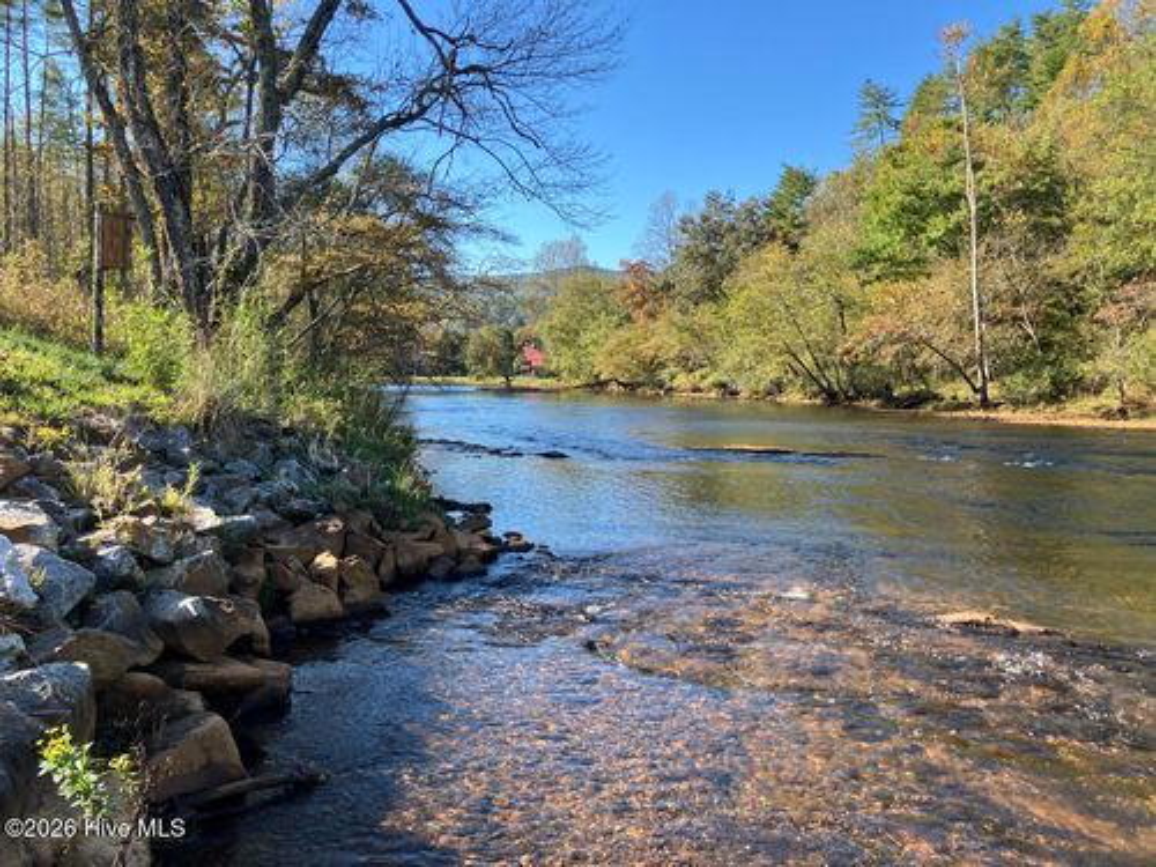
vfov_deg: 49.7
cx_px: 578
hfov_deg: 63.4
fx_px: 935
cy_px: 434
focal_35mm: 28
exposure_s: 1/454
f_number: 1.8
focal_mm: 3.99
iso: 32
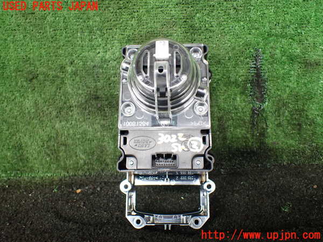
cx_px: 162
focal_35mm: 30
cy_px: 121
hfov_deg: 60.0
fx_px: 280
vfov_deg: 46.8
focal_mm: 5.4
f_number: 2.3
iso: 250
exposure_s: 1/125
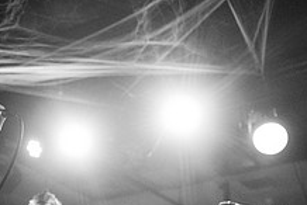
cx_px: -34
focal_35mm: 93
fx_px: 794
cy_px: 194
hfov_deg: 20.8
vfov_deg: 14.6
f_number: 3.2
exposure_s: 1/100
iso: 3200
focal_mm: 35
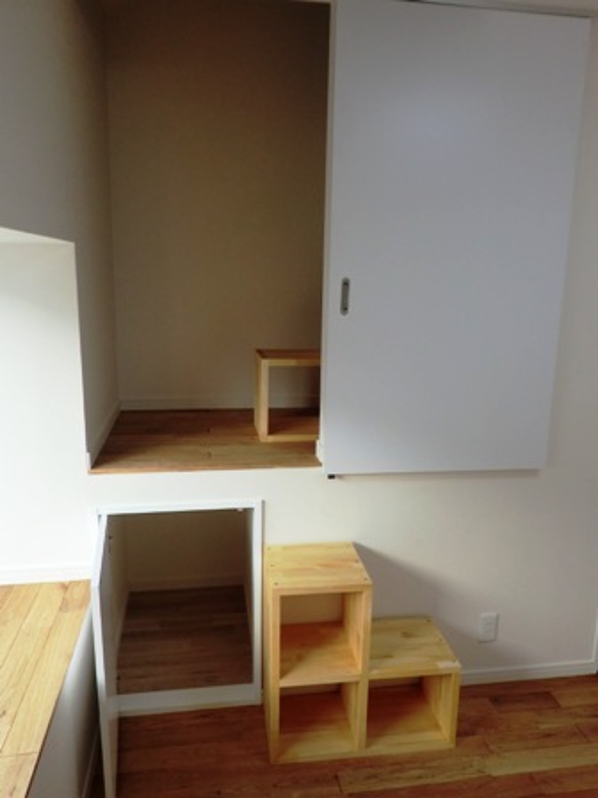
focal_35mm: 26
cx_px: 299
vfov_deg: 67.3
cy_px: 399
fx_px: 599
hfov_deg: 53.1
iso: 50
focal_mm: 4.7
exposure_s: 1/100
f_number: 2.8
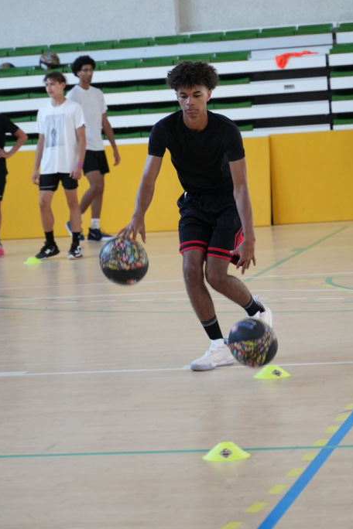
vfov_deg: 15.6
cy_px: 233
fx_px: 1935
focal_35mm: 132
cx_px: 192
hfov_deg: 10.4
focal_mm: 75
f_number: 2.8
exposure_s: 1/400
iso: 2000
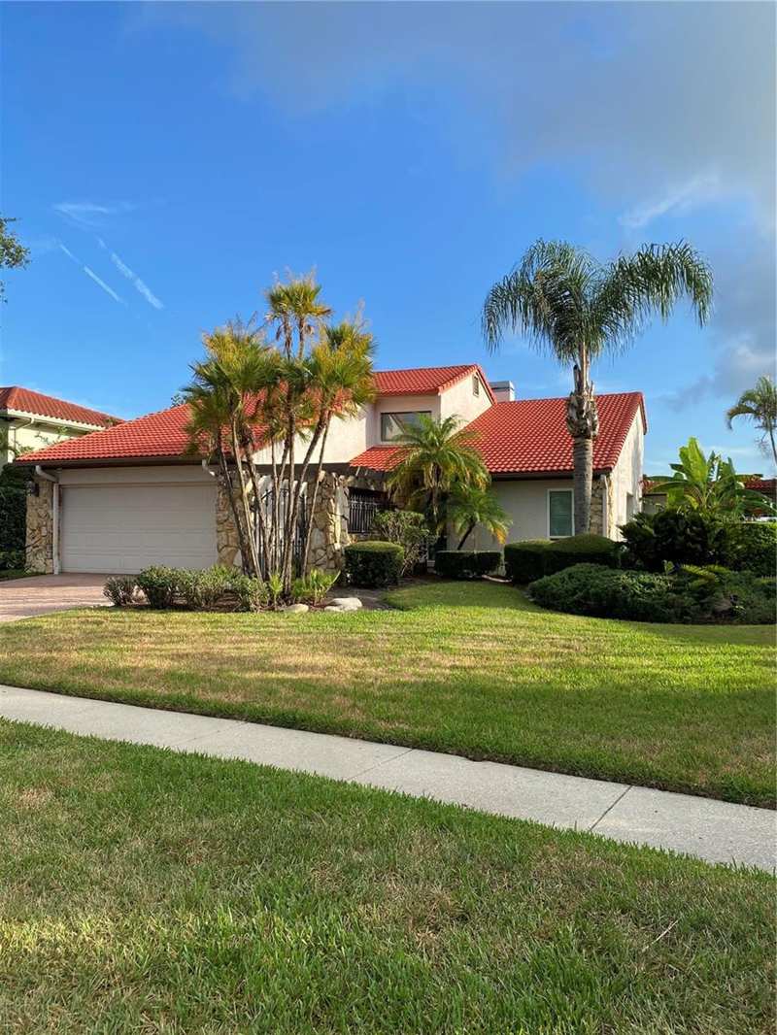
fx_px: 778
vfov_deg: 67.3
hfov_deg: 53.1
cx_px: 388
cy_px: 518
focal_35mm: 26
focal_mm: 4.25
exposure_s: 1/1272
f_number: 1.8
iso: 32
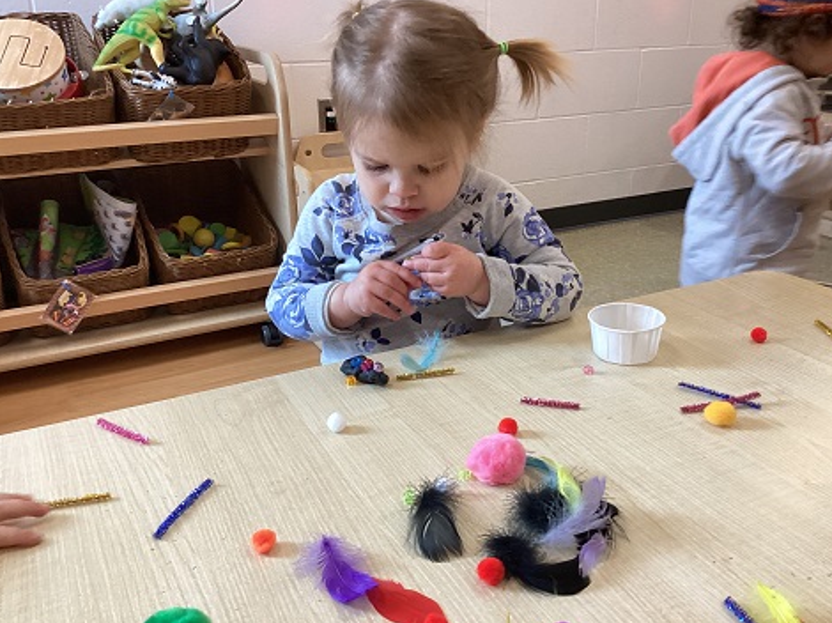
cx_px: 435
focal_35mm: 33
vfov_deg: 42.9
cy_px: 298
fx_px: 793
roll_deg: +0.5
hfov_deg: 55.4
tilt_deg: -21.7
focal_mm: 3.3
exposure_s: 1/60
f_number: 2.4
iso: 200
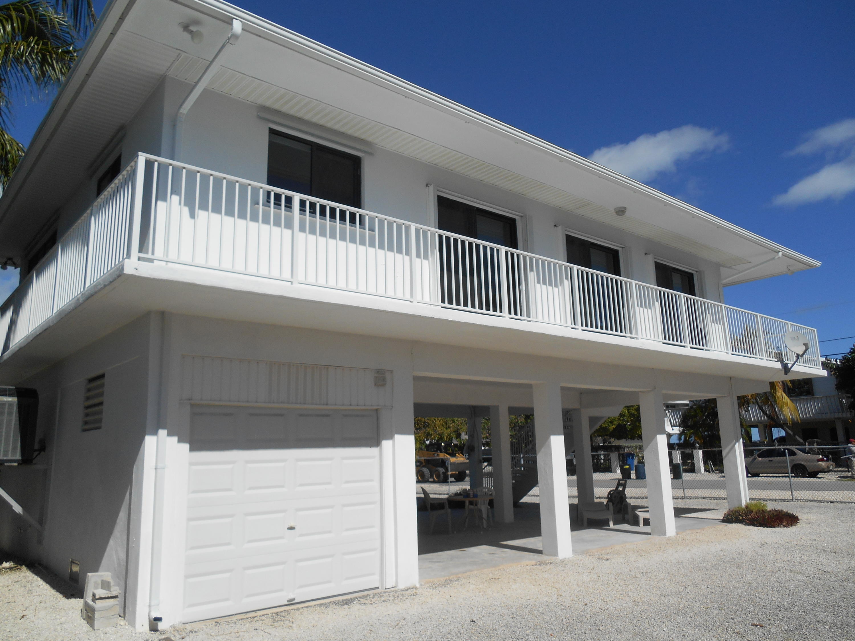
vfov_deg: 53.1
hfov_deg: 67.3
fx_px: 642
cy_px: 320
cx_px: 428
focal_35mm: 26
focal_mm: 4.7
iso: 80
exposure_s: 1/200
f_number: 11
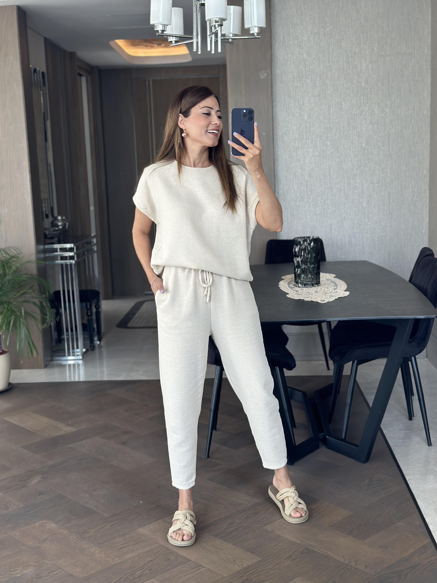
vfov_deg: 39.7
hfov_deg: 30.3
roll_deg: +1.4
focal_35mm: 48
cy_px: 292
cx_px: 218
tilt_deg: -14.8
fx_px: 808
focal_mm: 6.86
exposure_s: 1/107
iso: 125
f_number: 1.78
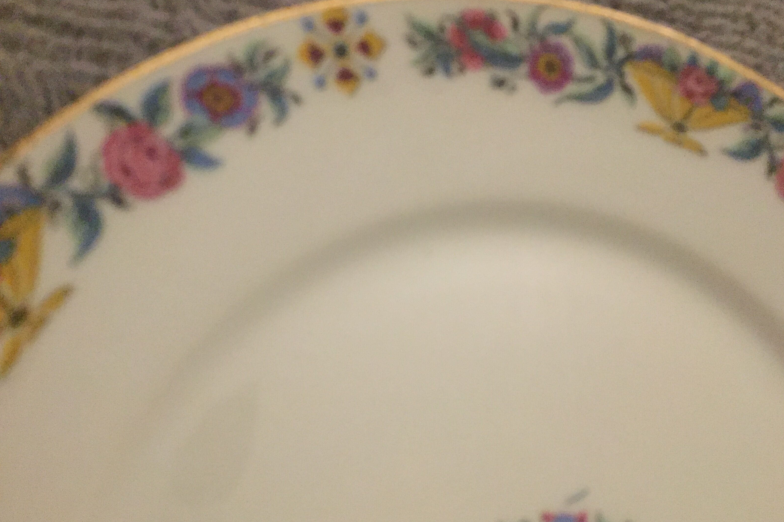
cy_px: 293
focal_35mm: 31
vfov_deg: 42.2
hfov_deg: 60.3
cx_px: 402
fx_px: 675
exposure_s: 1/17
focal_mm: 4.15
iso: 400
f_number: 2.2
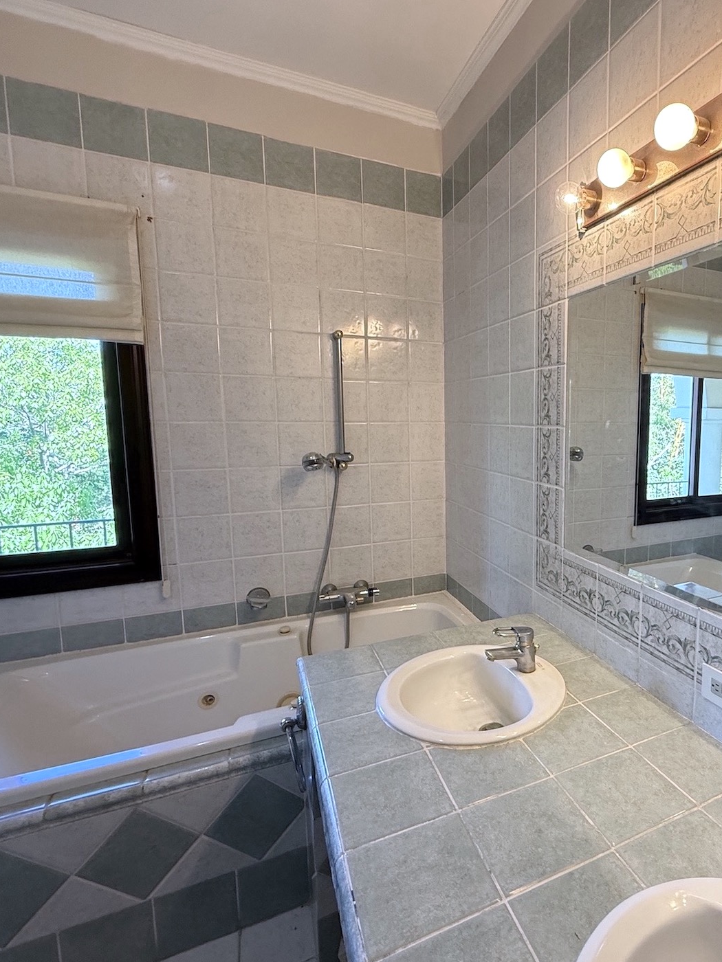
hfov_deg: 64.8
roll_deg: -0.2
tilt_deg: -6.2
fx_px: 528
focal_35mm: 19
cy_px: 478
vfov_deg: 84.7
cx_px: 535
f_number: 2.2
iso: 320
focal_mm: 2.22
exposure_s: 1/120
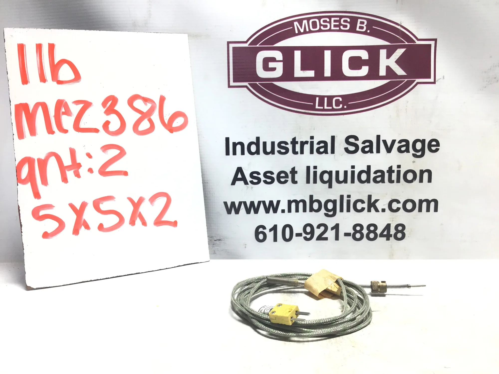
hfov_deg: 58.4
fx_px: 447
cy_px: 187
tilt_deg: -8.6
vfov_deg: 45.4
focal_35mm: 31
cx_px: 250
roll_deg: -0.3
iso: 40
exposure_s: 1/120
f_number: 2.4
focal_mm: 3.3
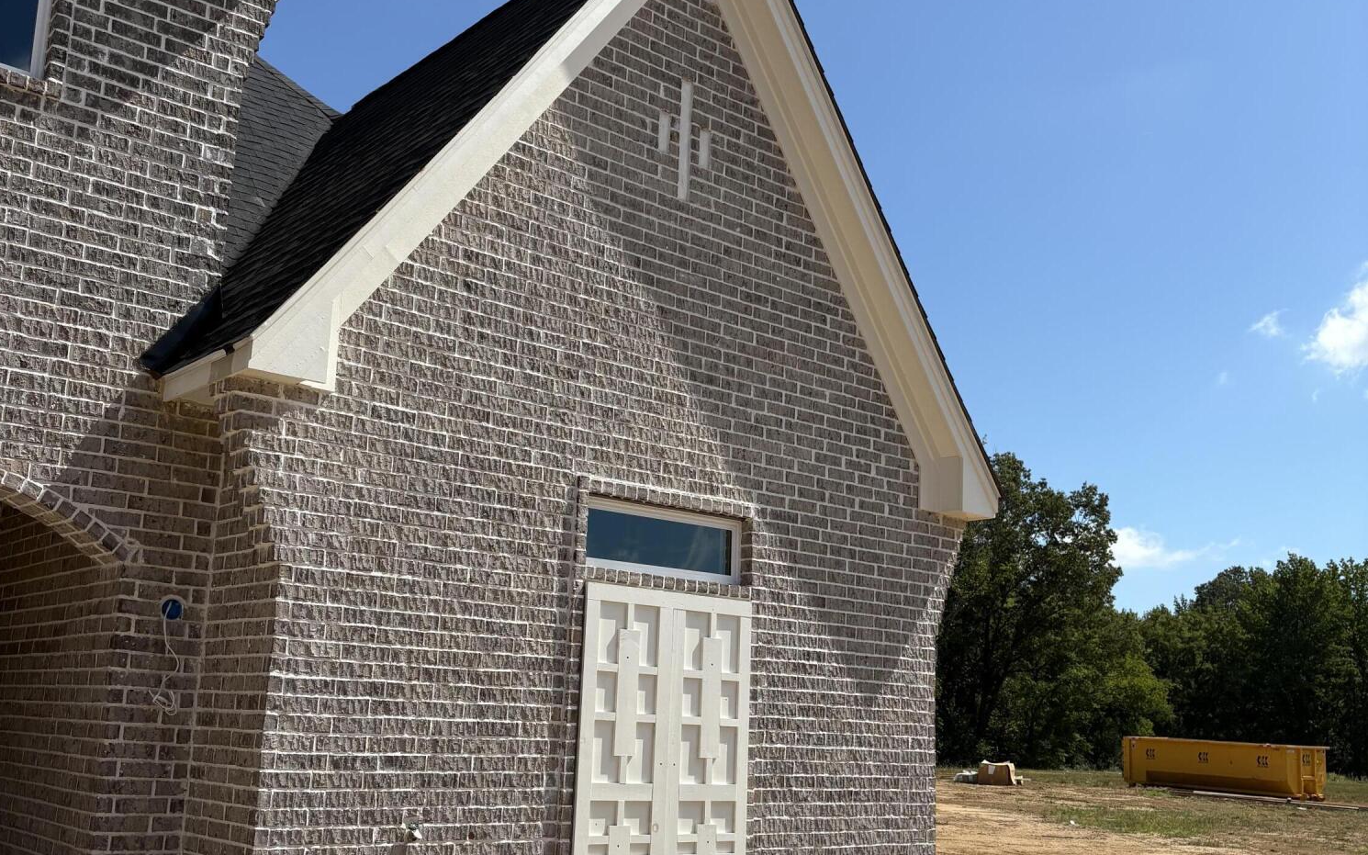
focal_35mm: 37
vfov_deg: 34.4
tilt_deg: +11.0
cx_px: 681
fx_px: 1379
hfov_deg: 52.8
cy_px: 466
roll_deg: -2.1
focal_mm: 5.96
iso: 50
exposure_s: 1/4329
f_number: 1.6
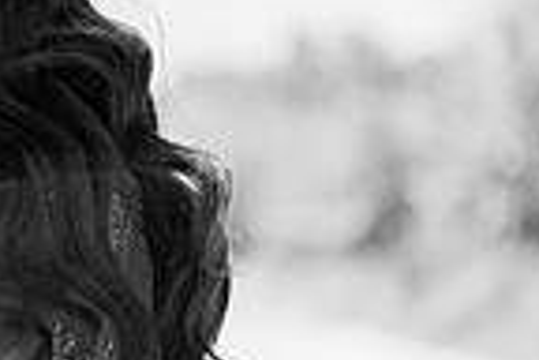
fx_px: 2650
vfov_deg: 7.7
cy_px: 293
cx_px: -243
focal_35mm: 177
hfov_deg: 11.2
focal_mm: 35
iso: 125
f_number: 1.2
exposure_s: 1/5000
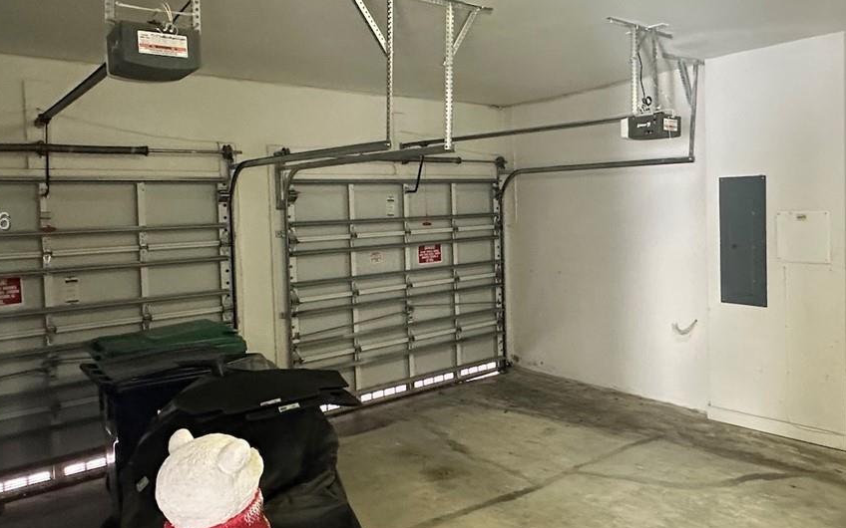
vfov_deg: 44.4
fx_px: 646
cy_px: 223
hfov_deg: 66.0
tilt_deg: -1.6
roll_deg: +1.1
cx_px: 498
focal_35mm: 28
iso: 800
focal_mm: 2.22
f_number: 2.2
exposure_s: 1/60
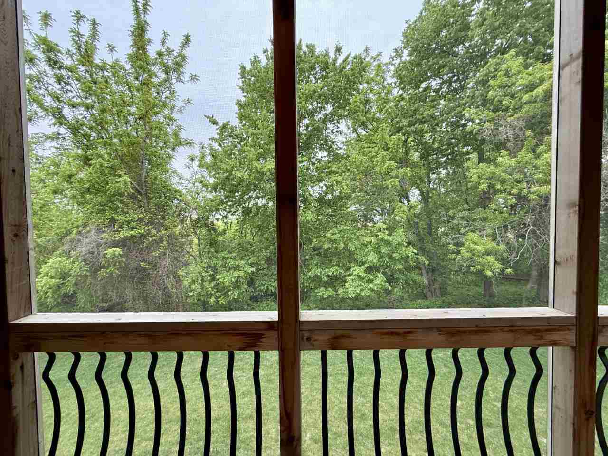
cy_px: 228
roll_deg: +1.1
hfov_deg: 102.1
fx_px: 246
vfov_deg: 85.7
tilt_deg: -1.8
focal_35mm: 14
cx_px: 304
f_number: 2.2
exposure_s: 1/123
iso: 64
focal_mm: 2.22
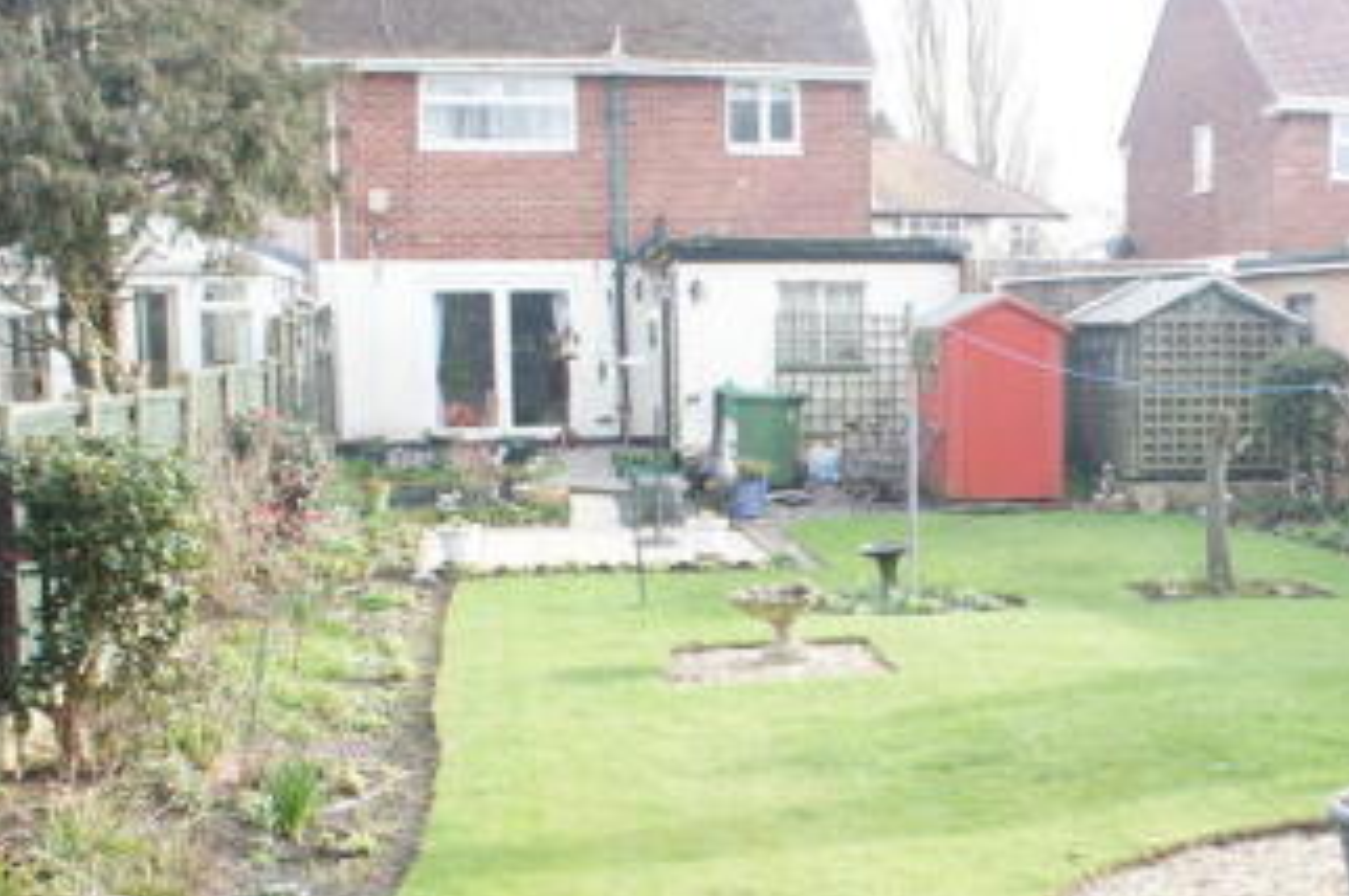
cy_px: 603
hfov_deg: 33.8
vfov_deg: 24.4
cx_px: 1274
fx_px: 2059
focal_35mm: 55
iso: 200
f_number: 5.6
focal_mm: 18
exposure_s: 1/80
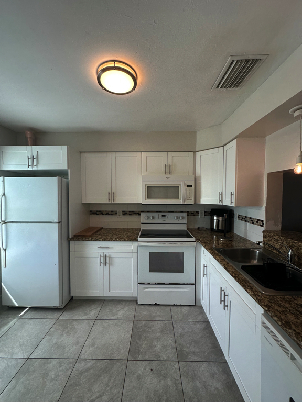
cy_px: 201
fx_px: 163
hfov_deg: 85.7
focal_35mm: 14
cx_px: 151
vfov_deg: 102.1
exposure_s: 1/120
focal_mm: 2.22
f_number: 2.2
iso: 64
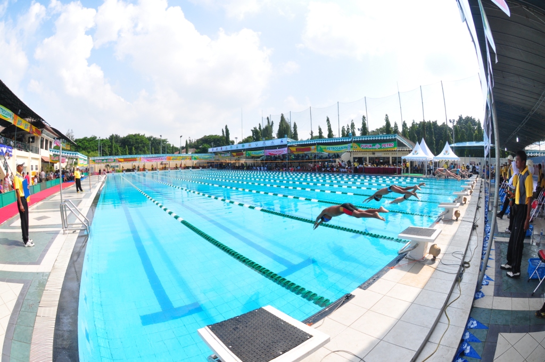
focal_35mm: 16
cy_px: 181
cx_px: 272
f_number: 13
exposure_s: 1/250
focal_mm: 10.5
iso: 500
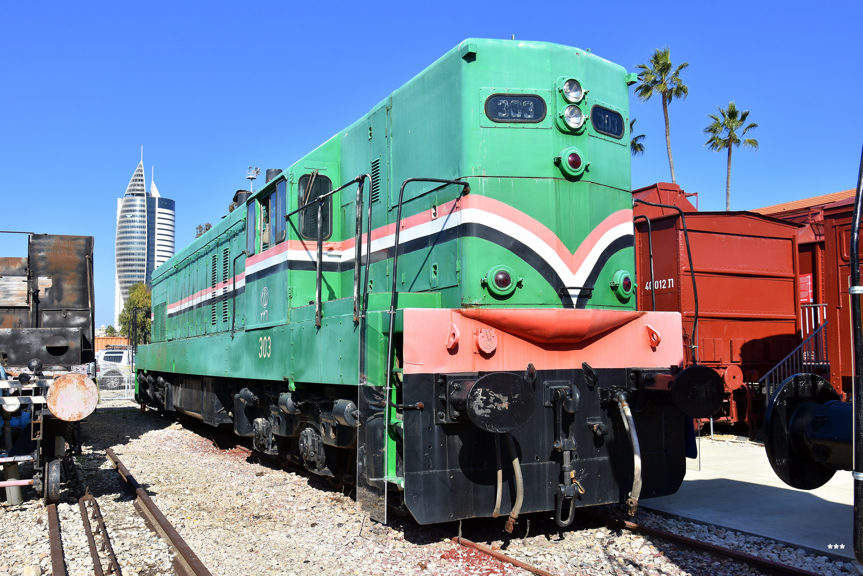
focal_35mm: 33
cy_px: 288
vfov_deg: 40.0
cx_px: 432
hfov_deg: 57.2
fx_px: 791
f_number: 8
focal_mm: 22
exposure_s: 1/500
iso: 180
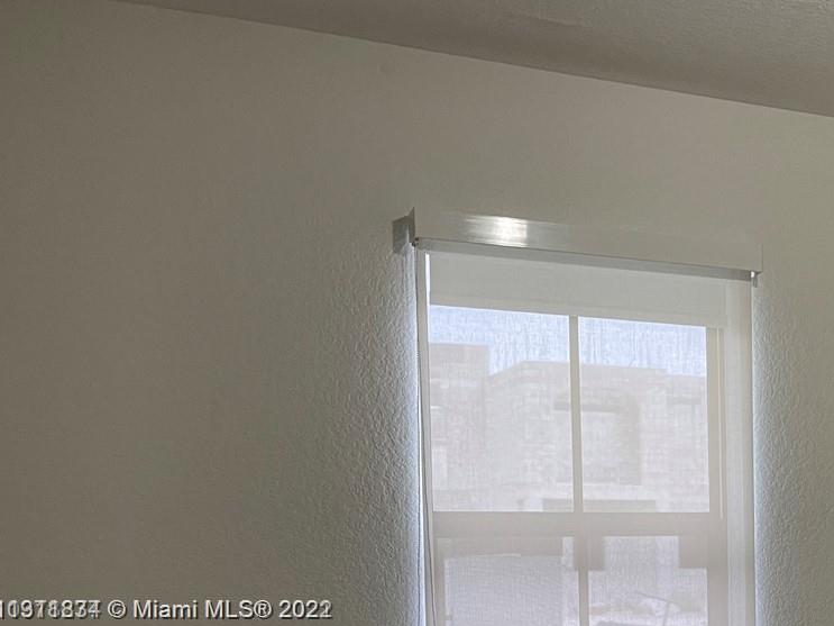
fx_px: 1349
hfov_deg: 31.3
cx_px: 871
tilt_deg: -2.3
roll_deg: +0.8
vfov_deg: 25.0
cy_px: 611
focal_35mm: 56
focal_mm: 5.1
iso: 125
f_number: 1.6
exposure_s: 1/60
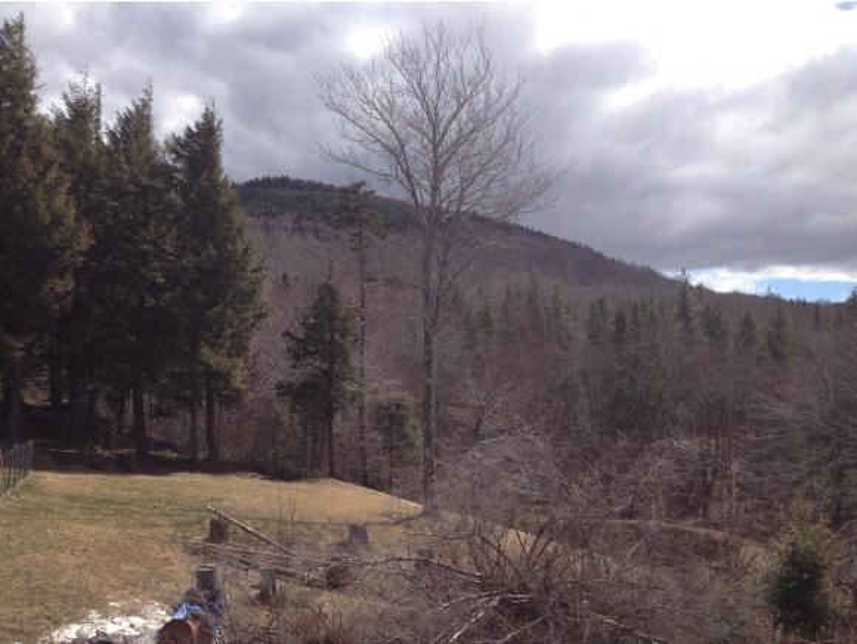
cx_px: 428
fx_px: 867
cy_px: 322
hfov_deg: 52.6
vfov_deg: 40.8
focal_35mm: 35
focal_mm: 4.28
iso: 50
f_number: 2.4
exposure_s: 1/2208
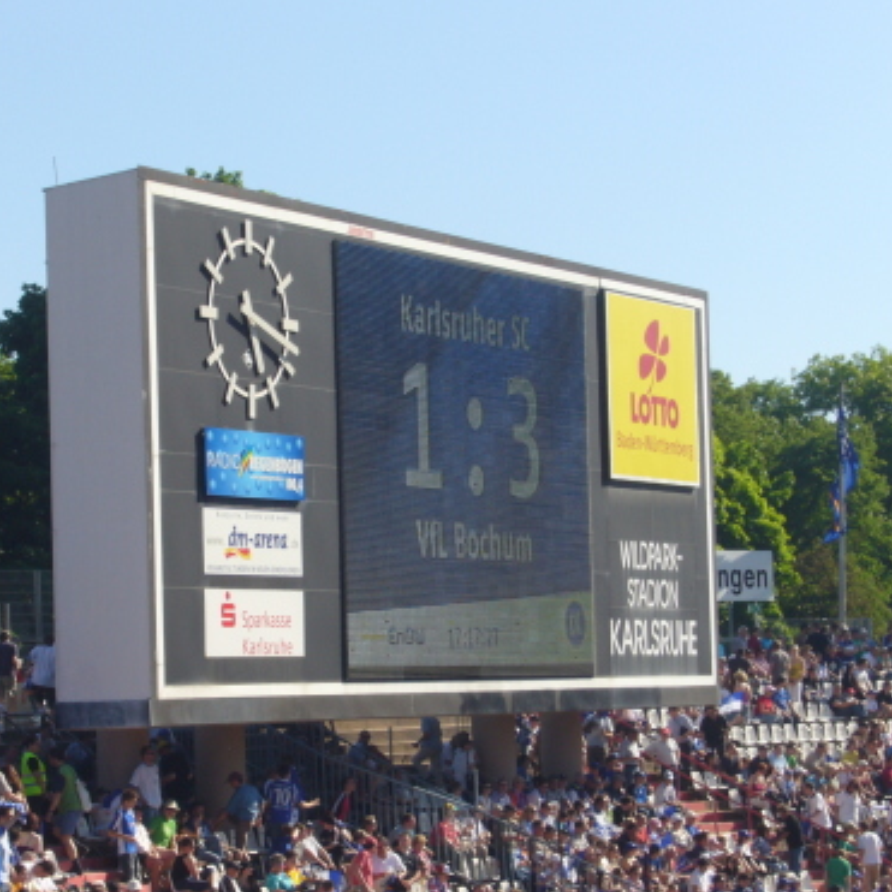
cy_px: 444
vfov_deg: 14.0
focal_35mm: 125
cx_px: 387
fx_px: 3644
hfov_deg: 14.0
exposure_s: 1/100
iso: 80
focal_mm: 17.4
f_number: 10
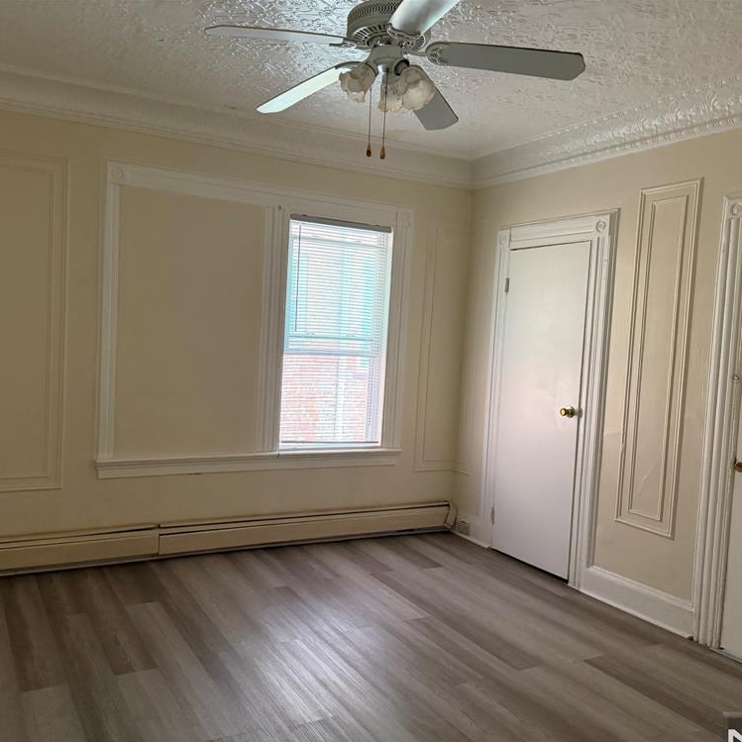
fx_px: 703
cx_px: 316
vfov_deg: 55.6
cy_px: 379
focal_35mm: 29
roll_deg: -2.2
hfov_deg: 55.4
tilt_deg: -4.2
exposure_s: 1/60
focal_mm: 6.76
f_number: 1.78
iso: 800
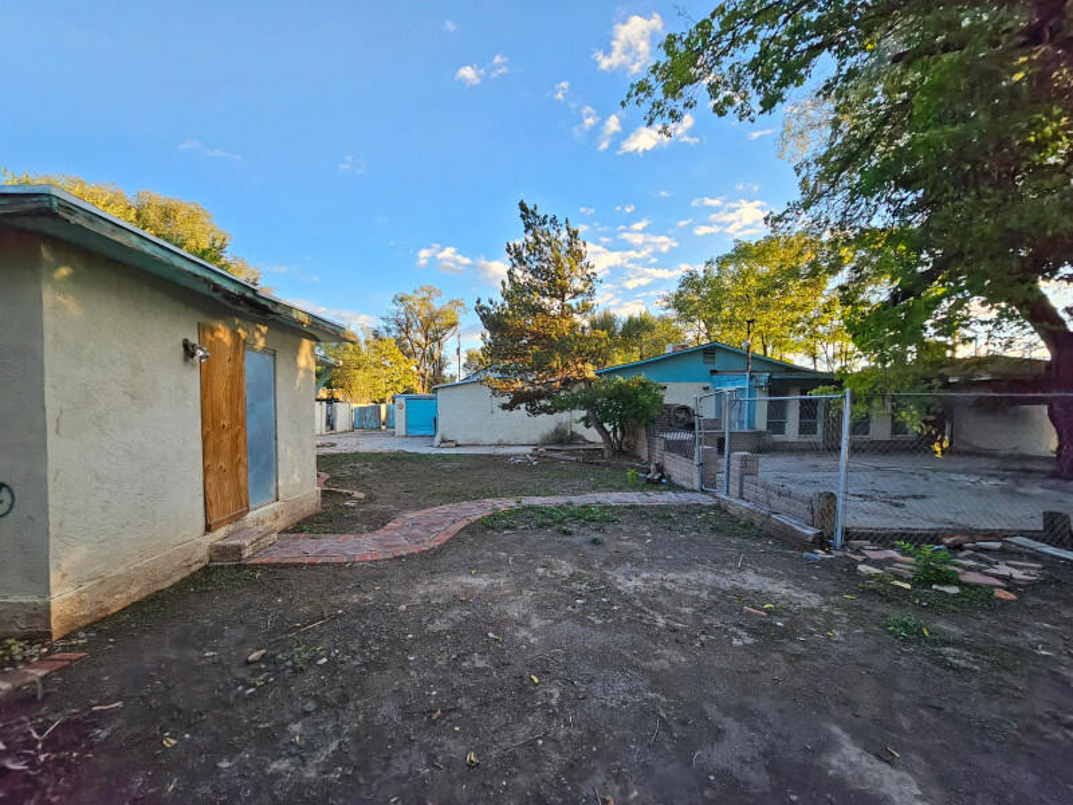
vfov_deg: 89.9
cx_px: 536
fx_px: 403
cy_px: 402
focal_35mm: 13
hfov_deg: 106.2
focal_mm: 2.2
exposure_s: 1/162
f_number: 2.2
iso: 50
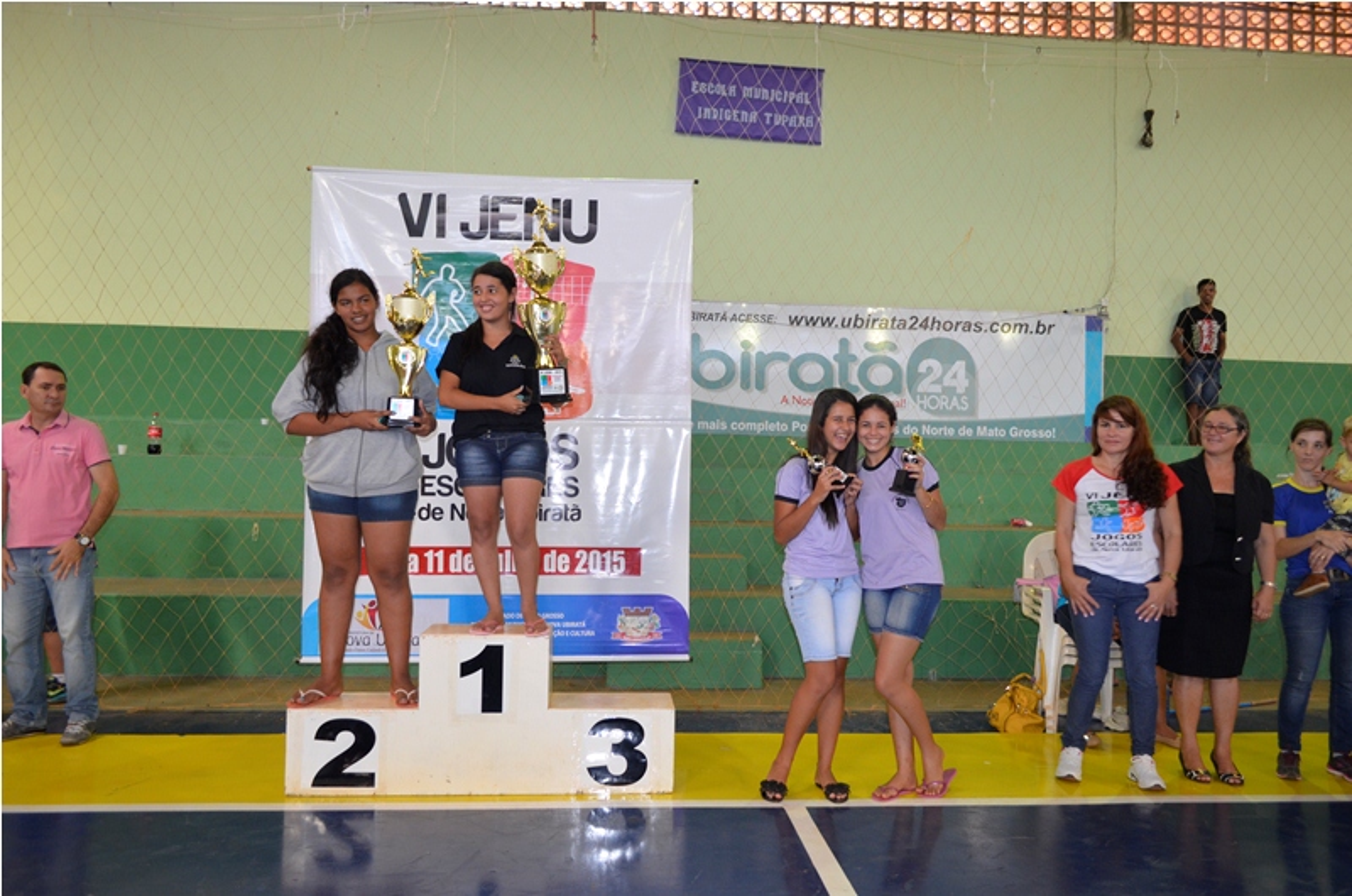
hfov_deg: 67.5
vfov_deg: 47.7
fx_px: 1012
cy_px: 448
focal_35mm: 27
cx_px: 676
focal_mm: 18
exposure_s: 1/60
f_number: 3.5
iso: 800
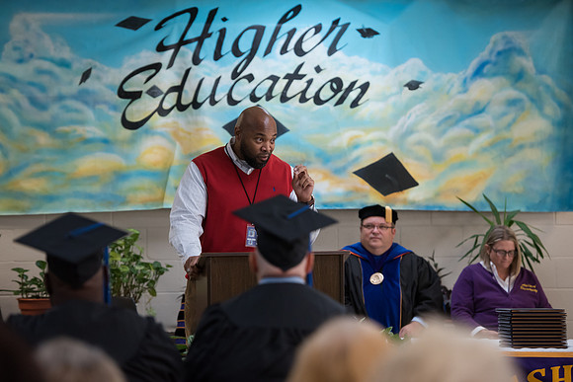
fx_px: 2149
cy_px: 191
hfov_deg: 15.2
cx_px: 286
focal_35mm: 135
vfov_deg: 10.2
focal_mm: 135
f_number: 3.5
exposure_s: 1/200
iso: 2500
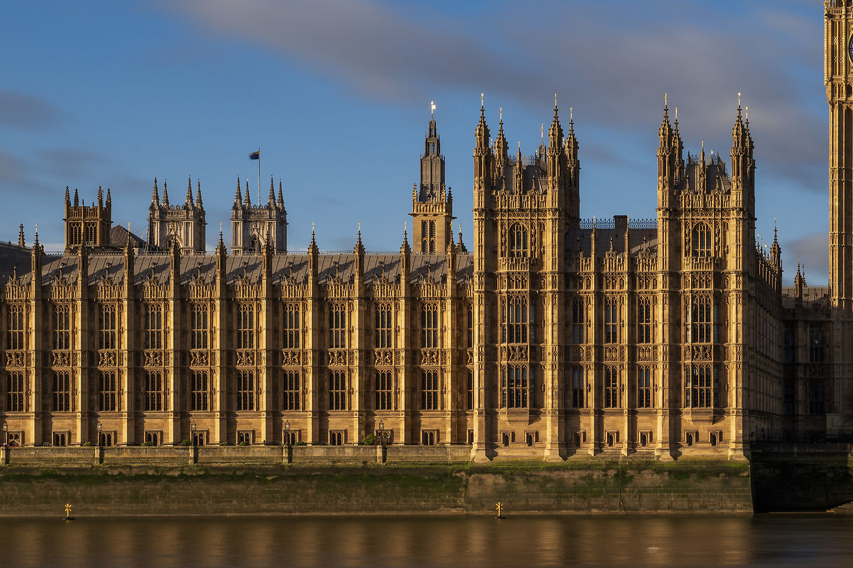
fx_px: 2132
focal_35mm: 90
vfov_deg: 15.2
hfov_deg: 22.6
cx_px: 536
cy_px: 233
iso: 100
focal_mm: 46
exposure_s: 6
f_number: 13
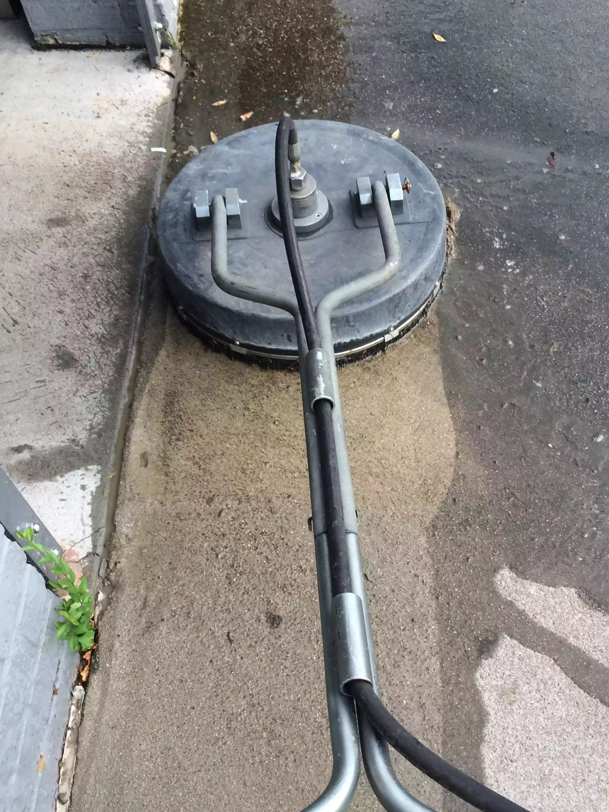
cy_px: 465
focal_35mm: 35
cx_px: 350
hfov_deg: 40.6
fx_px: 821
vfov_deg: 52.4
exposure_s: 1/366
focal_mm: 4.15
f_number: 2.2
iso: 32
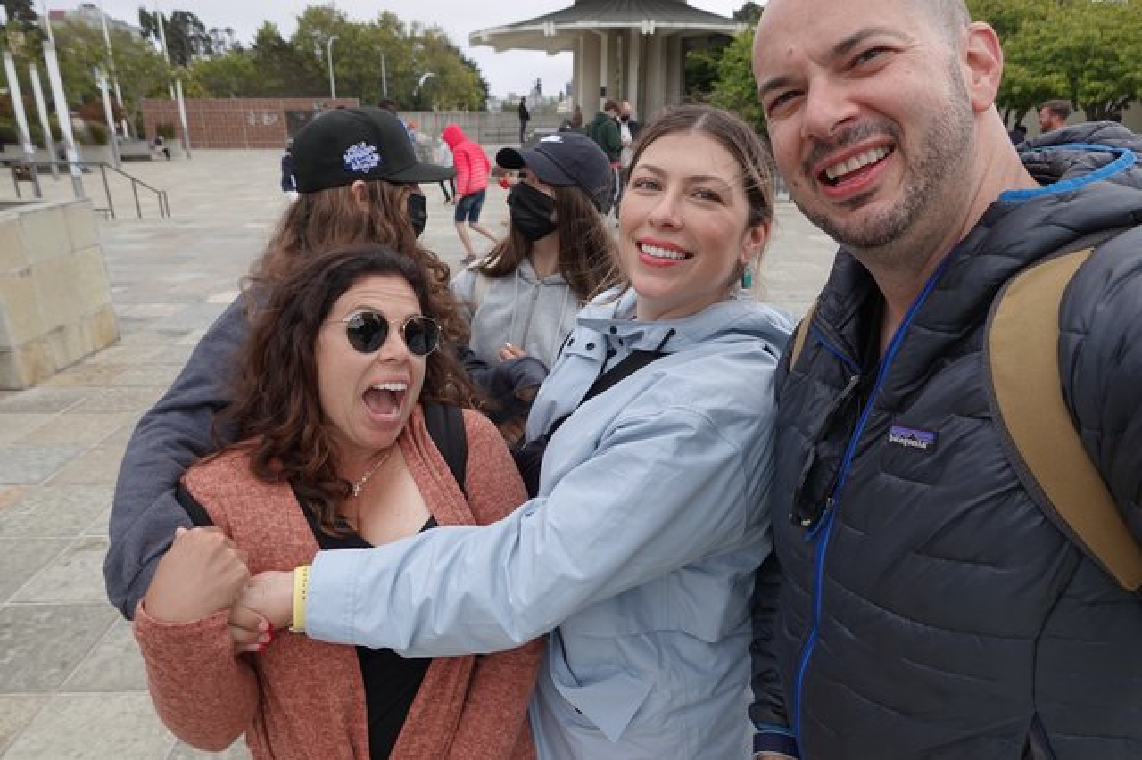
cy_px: 380
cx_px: 571
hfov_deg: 73.8
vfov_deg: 53.1
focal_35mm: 24
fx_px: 761
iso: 100
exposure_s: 1/200
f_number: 3.5
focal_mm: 9
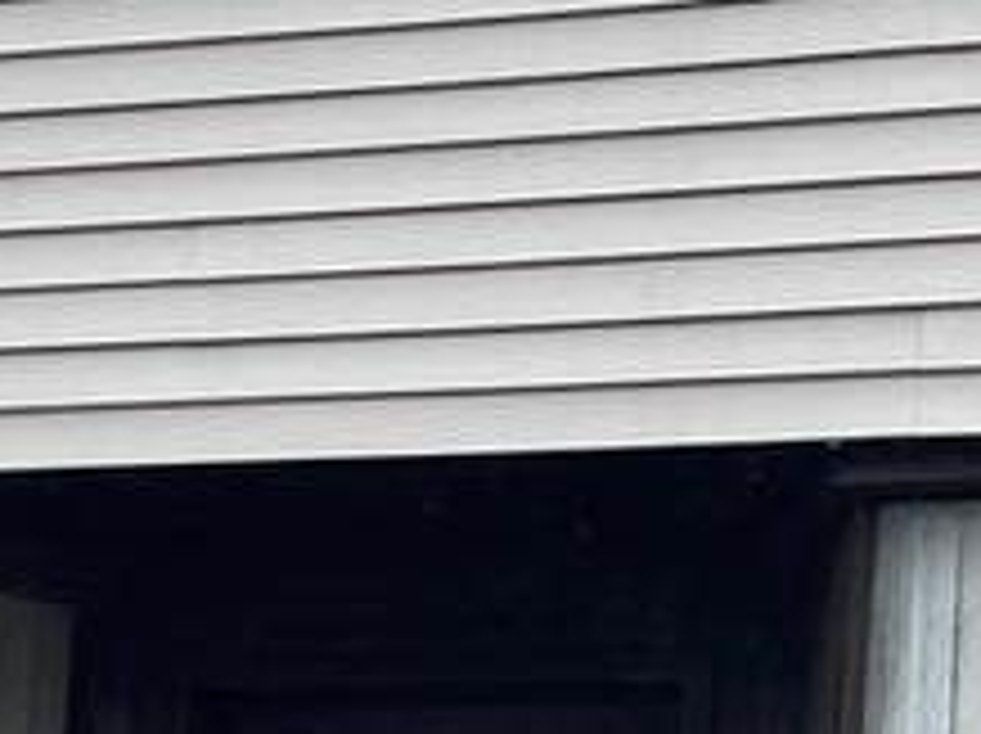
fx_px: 4331
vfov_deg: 9.6
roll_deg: -3.3
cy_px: 639
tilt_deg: +11.5
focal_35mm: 153
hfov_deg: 12.9
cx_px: 783
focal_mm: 4.2
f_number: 1.6
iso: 32
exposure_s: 1/972
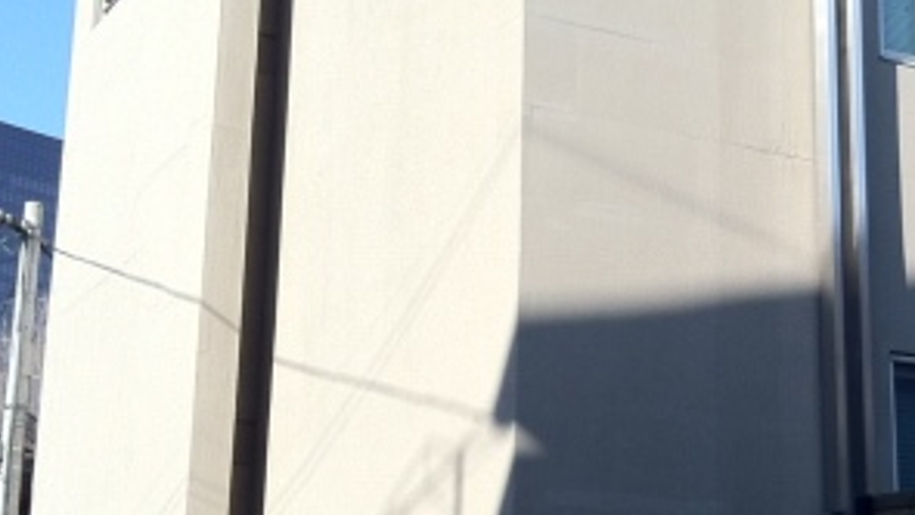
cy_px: 225
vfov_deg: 14.4
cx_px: 738
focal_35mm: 84
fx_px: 2038
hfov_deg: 24.9
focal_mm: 3.85
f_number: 2.8
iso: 80
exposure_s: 1/973
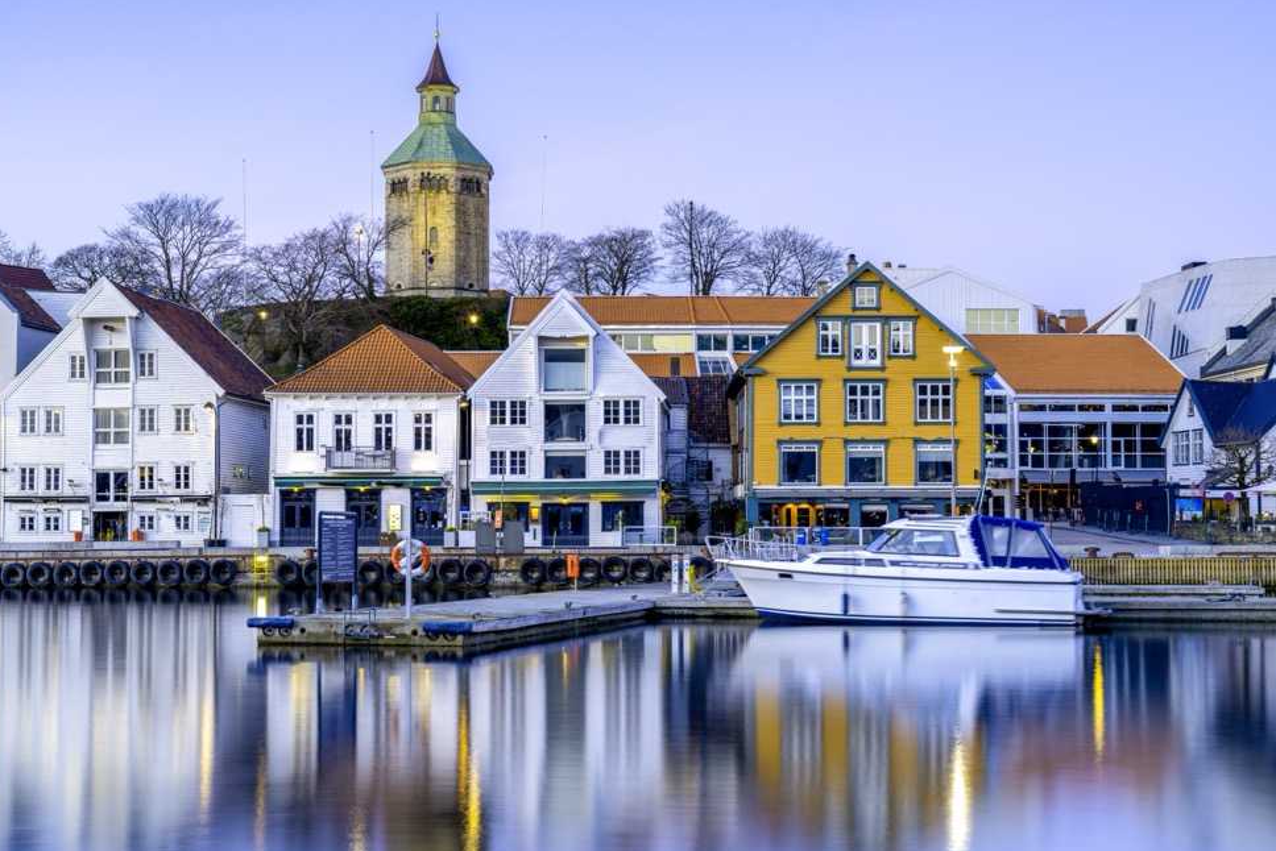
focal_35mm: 57
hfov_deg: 35.0
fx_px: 2021
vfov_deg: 23.8
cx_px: 591
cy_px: 436
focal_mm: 46
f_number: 8
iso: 50
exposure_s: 30
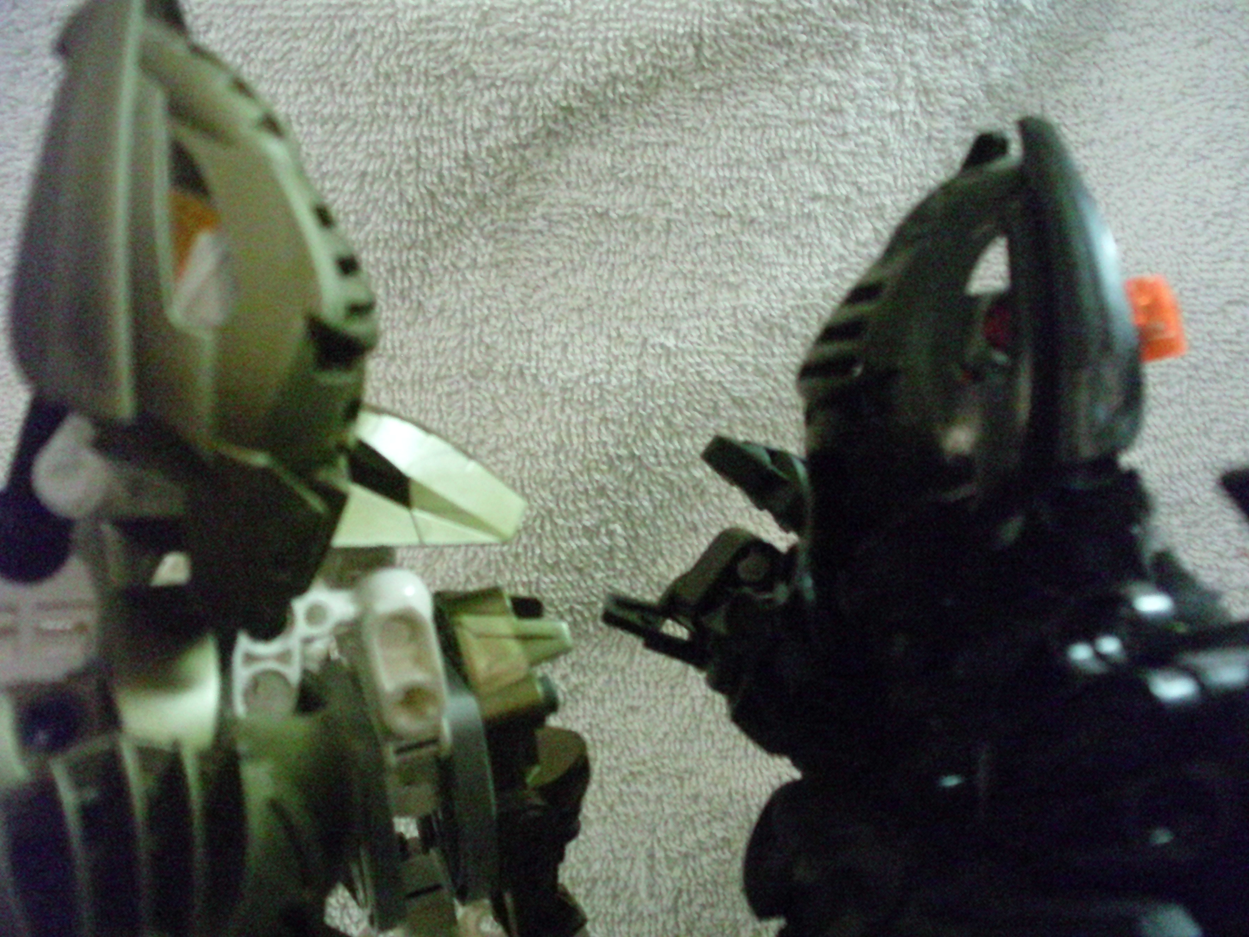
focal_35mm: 38
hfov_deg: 49.0
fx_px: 1371
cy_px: 468
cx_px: 624
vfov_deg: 37.7
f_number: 3.1
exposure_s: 1/20
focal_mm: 6.3
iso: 1600
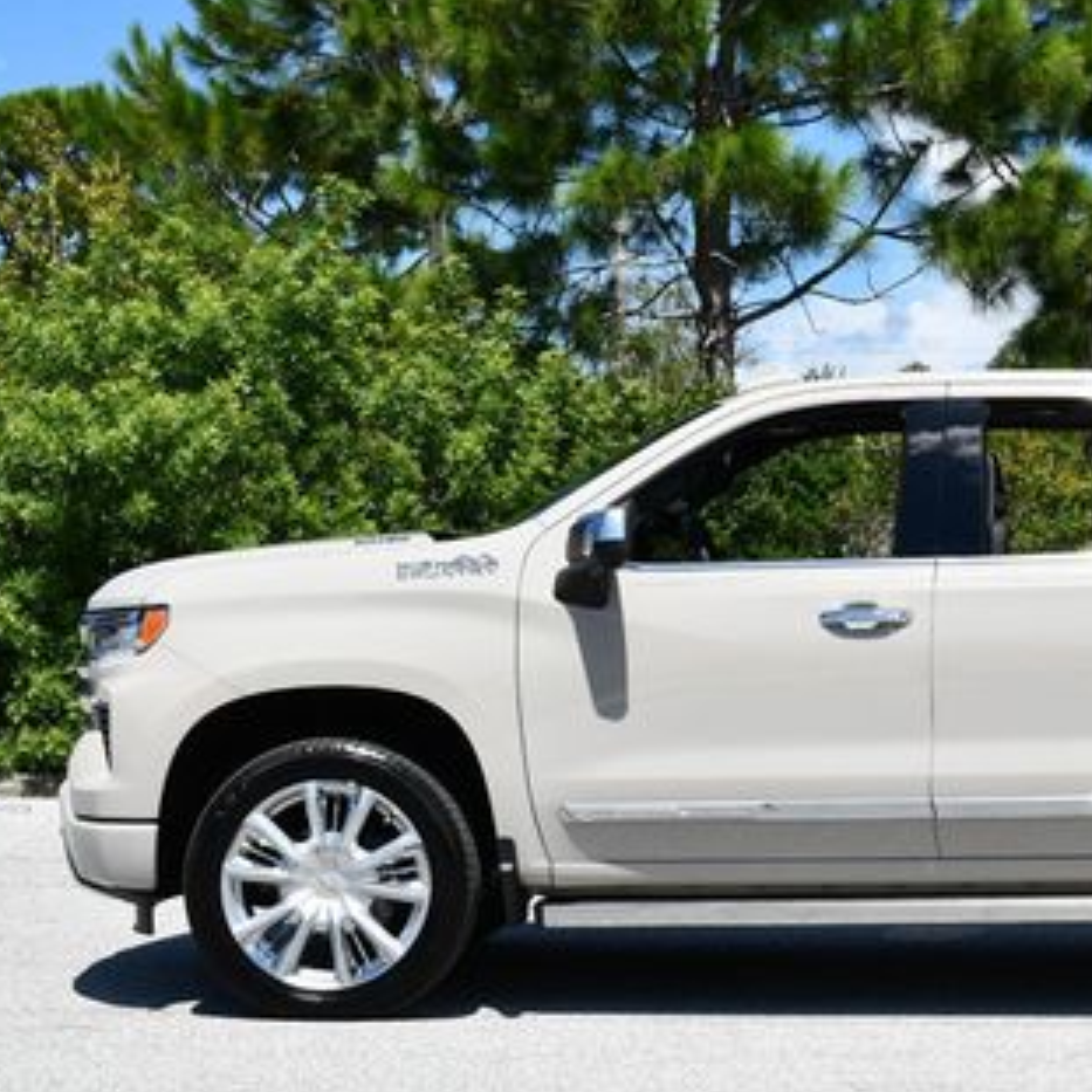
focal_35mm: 91
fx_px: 3248
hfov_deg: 18.7
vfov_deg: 19.1
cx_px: 1018
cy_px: 439
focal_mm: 26
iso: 100
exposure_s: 1/250
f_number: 8
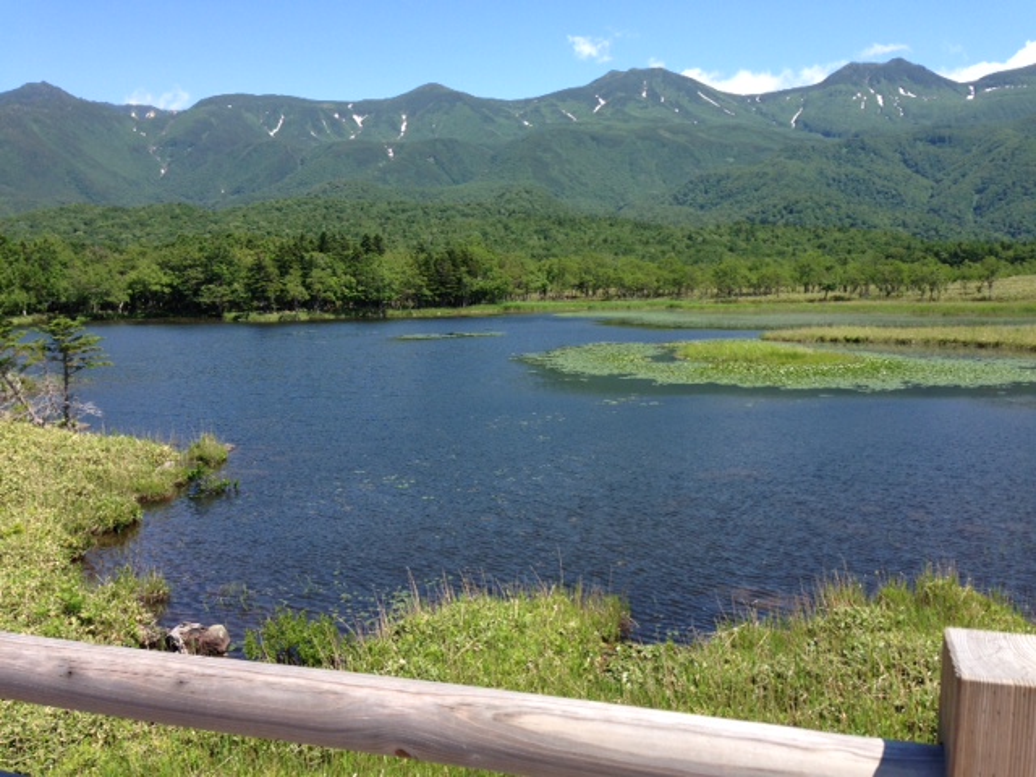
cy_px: 388
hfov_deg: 55.4
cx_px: 518
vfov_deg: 42.9
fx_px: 988
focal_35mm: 33
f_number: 2.4
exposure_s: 1/1004
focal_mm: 4.12
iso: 50
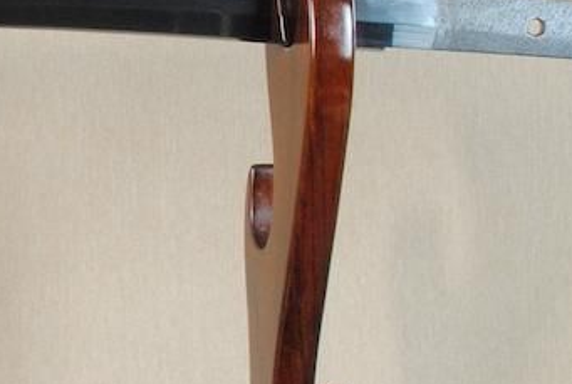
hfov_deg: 15.6
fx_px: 1959
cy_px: -1
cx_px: -216
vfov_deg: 11.1
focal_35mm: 123
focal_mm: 20
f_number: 11
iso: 400
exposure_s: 1/2
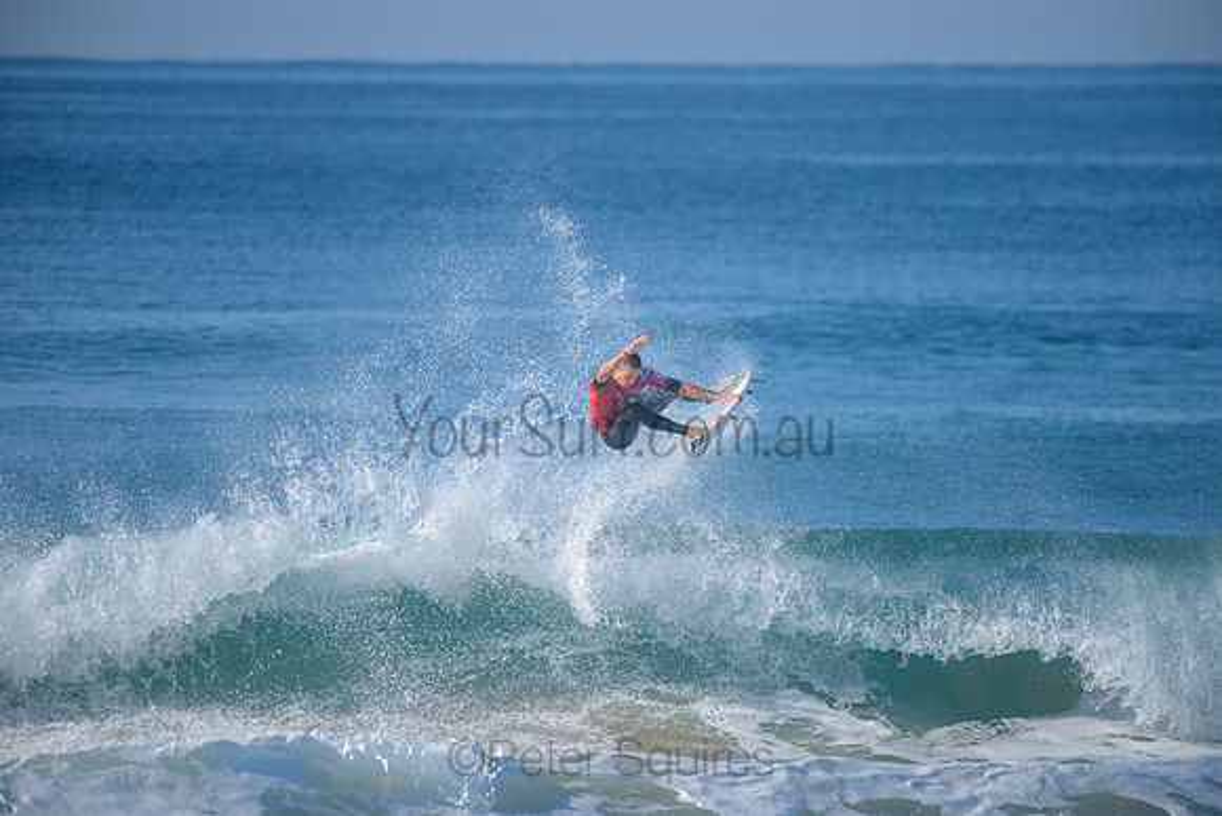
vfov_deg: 2.8
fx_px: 16975
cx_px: 611
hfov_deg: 4.1
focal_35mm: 500
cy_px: 408
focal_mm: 500
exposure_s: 1/2000
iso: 250
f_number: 5.6
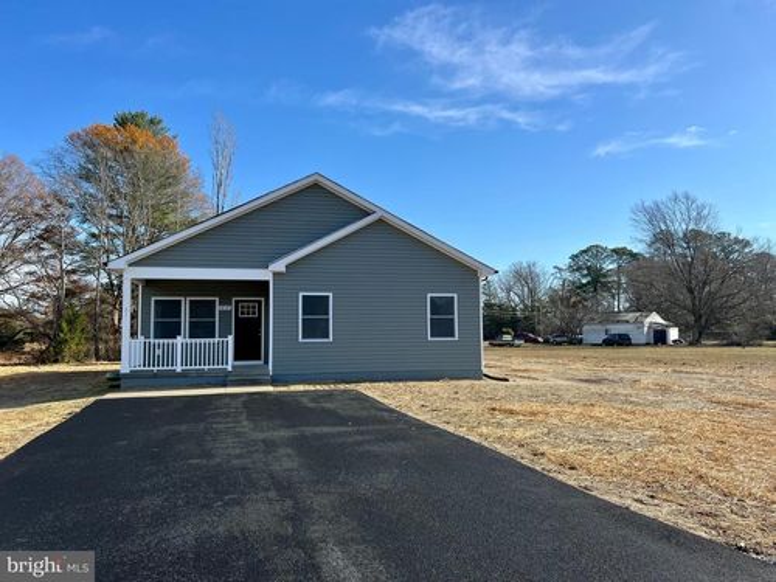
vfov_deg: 53.1
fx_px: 583
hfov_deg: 67.3
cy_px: 291
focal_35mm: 26
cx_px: 388
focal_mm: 5.7
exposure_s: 1/3257
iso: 50
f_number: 1.5
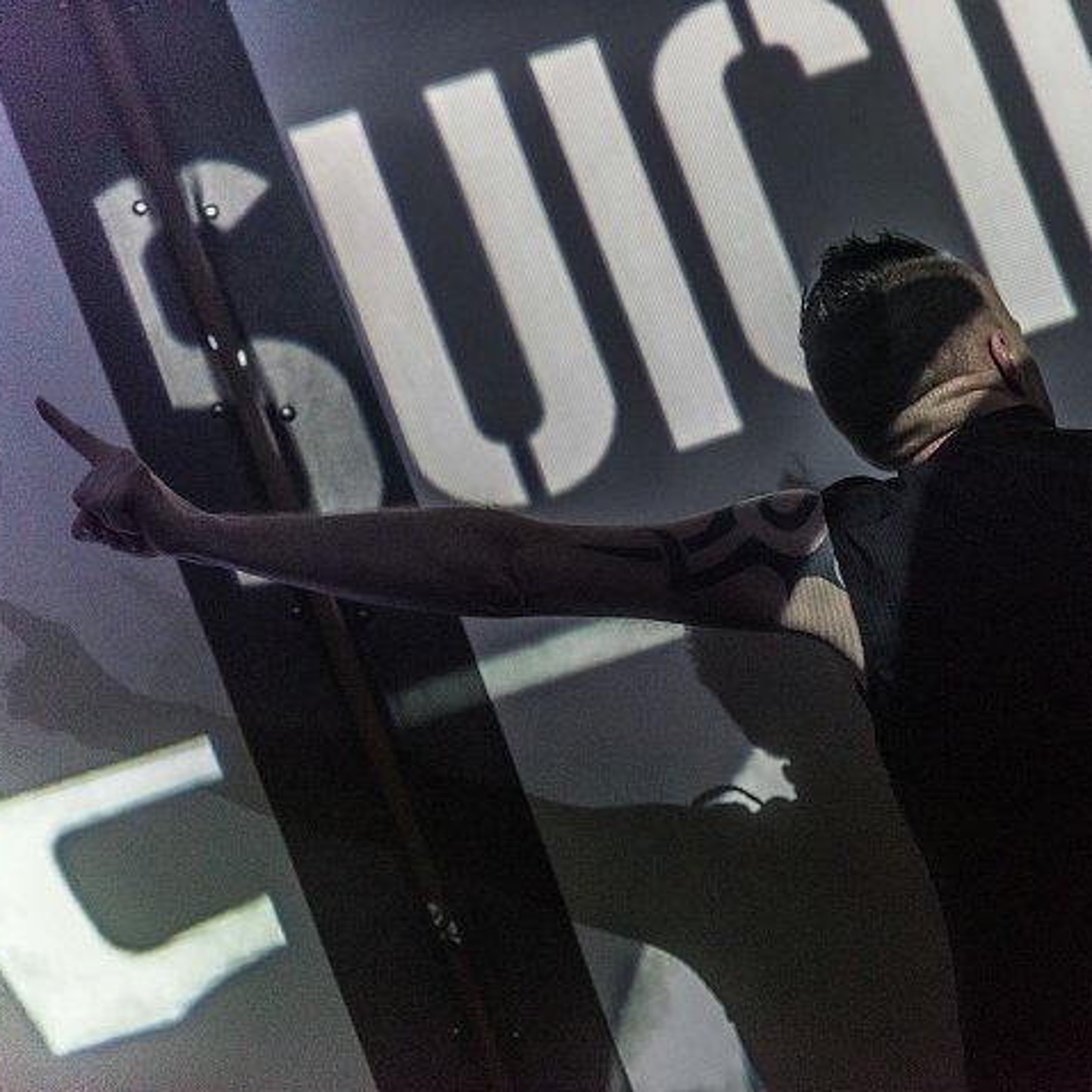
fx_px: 6174
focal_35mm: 173
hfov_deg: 10.1
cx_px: 758
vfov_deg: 10.1
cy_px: 547
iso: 4000
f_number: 2.8
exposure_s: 1/100
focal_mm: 135
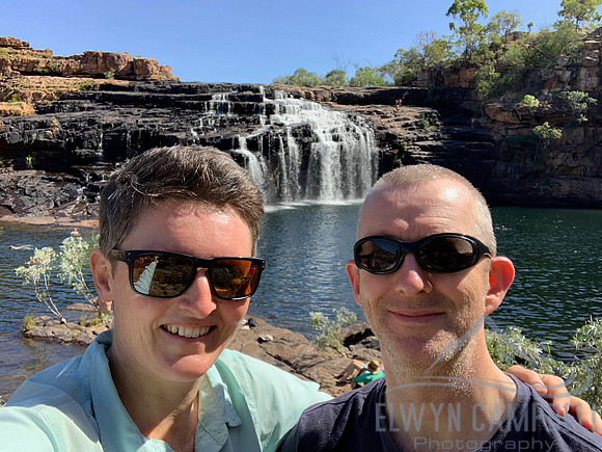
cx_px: 301
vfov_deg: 44.2
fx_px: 557
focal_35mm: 32
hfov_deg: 56.8
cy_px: 226
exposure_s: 1/488
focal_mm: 2.87
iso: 16
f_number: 2.2
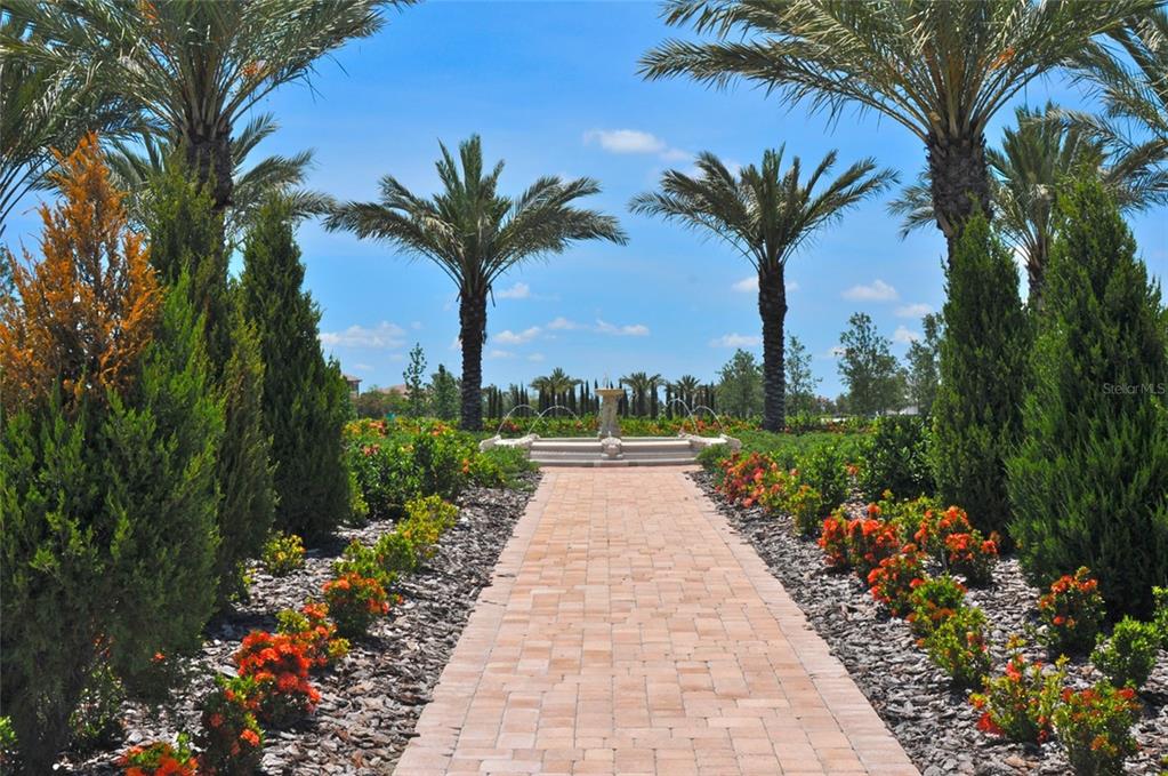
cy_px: 388
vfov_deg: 31.8
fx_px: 1361
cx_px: 584
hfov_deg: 46.5
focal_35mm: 42
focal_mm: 28
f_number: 11
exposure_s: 1/250
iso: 200
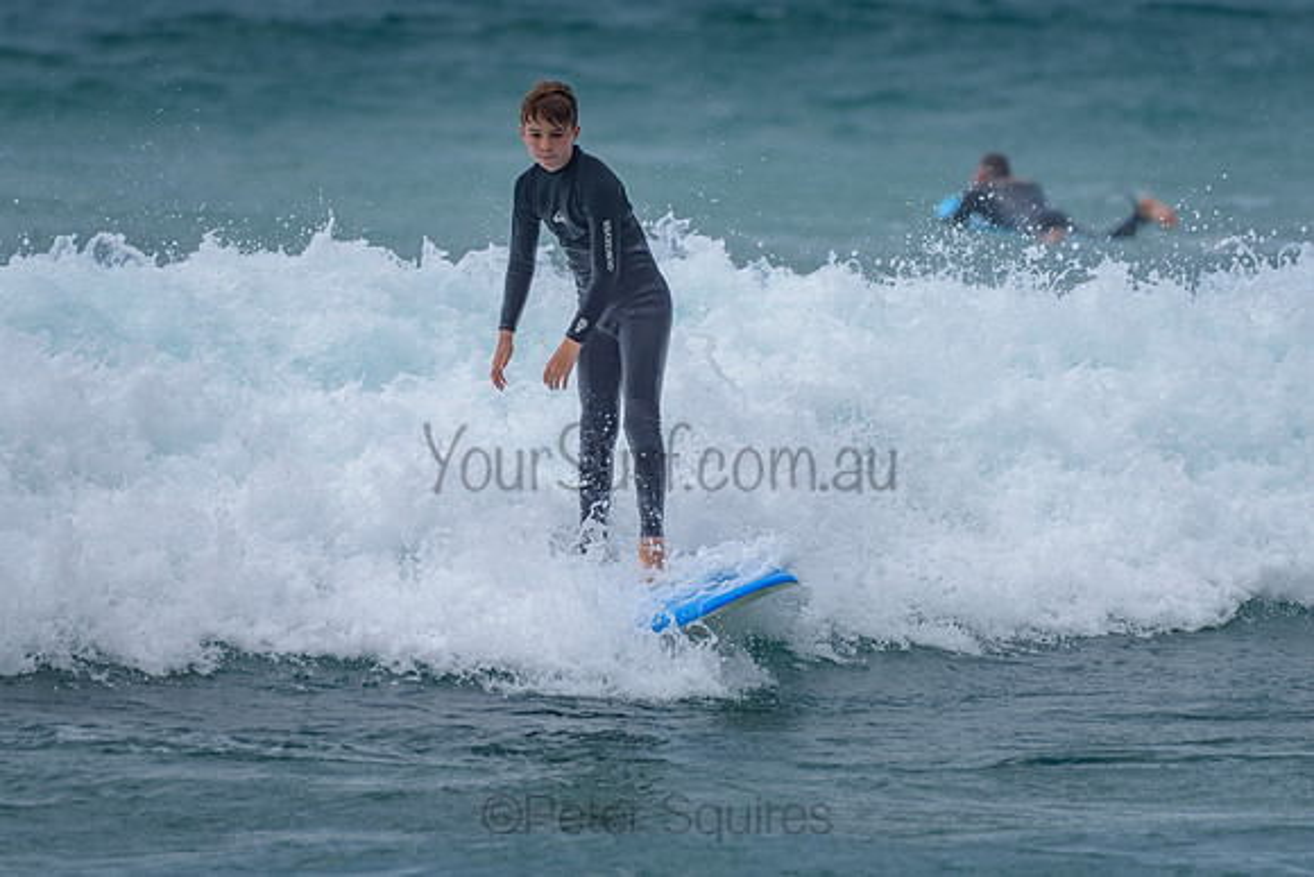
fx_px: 22376
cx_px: 569
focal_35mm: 613
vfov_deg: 2.2
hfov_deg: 3.4
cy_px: 351
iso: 125
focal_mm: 500
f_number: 5.6
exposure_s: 1/2000
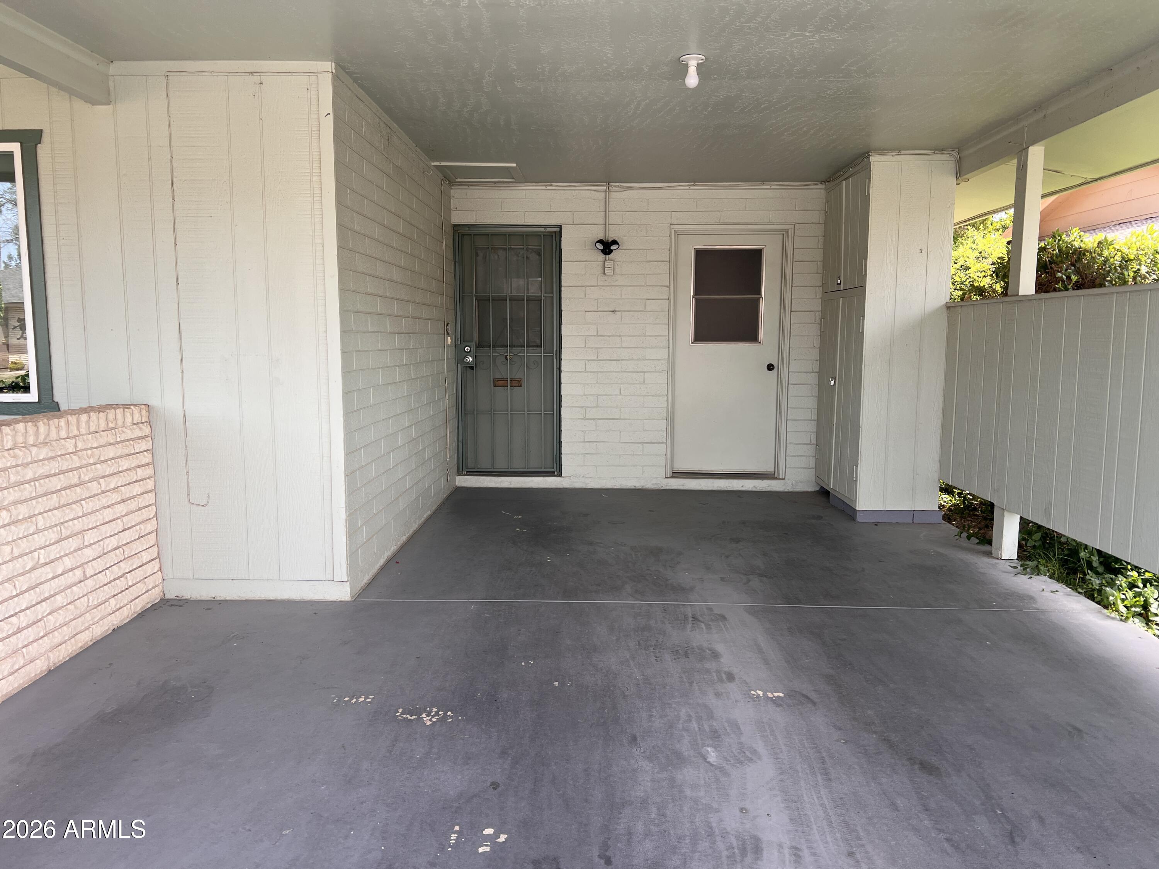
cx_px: 580
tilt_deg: -6.1
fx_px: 871
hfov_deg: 67.3
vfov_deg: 53.1
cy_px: 434
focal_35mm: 26
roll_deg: -0.3
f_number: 1.5
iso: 50
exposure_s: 1/666
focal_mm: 5.7
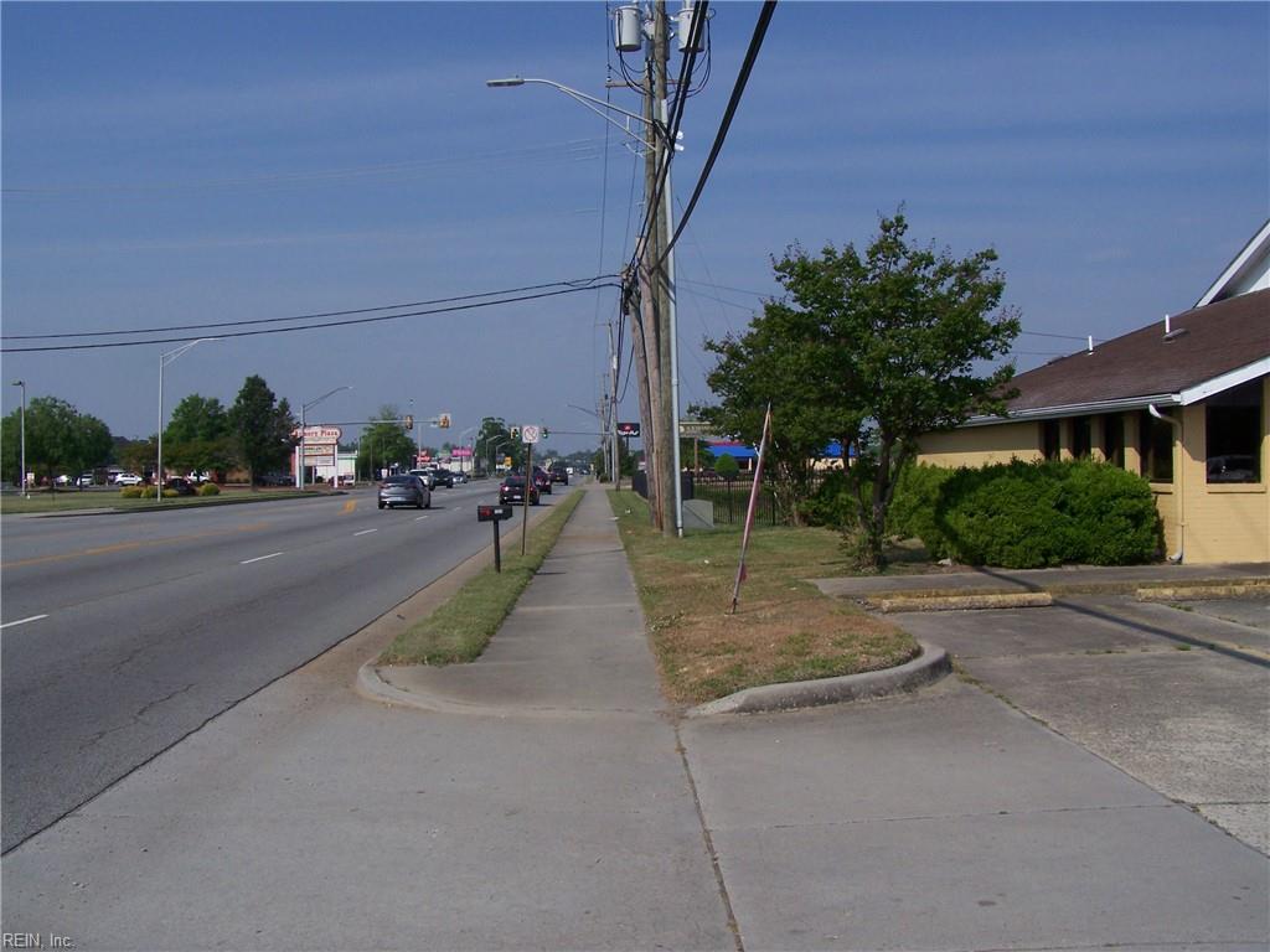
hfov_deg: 49.0
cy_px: 476
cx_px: 635
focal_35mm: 38
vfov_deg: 37.7
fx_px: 1394
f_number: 5.6
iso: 64
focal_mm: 6.3
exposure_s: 1/500
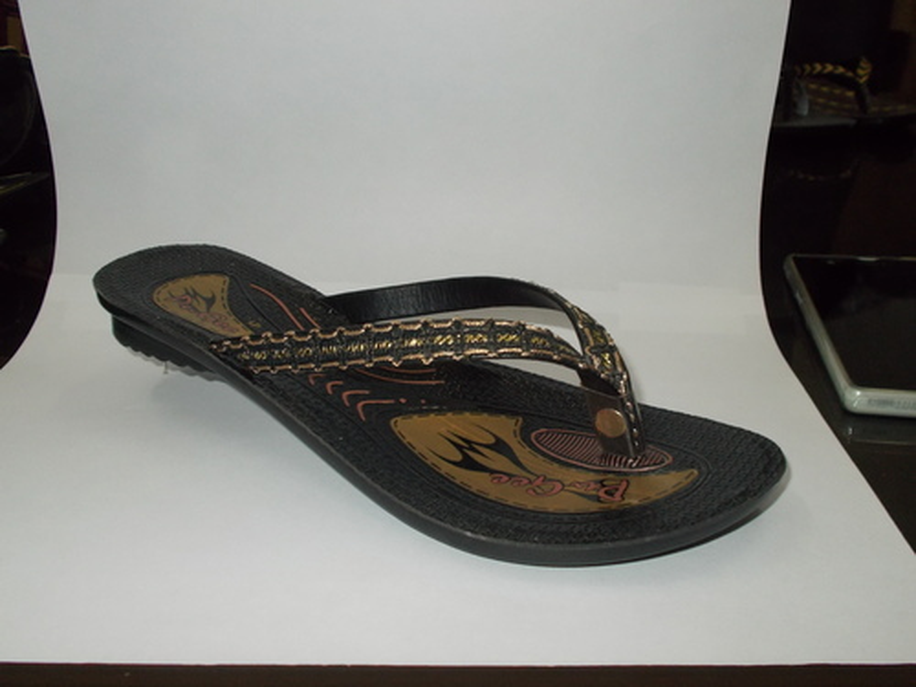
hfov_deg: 54.0
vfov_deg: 41.8
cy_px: 344
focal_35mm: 34
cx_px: 458
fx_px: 900
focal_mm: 6
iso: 200
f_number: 3.6
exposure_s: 1/25
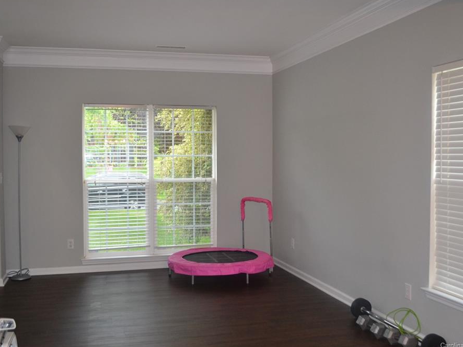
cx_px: 229
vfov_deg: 35.9
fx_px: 535
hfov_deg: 46.8
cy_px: 172
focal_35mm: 40
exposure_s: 1/60
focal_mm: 24
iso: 1000
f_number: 4
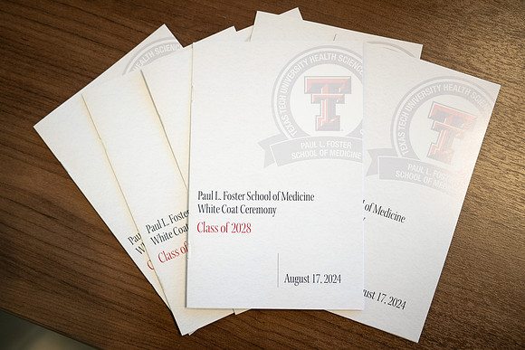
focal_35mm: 41
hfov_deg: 47.1
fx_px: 602
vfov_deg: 32.4
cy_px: 185
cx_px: 258
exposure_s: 1/125
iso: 250
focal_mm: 35
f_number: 2.8
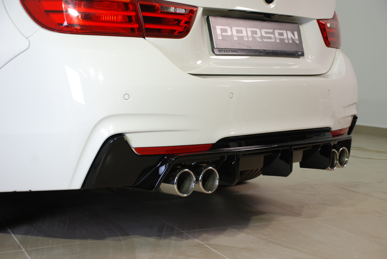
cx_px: 194
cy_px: 130
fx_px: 646
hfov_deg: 33.4
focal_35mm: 60
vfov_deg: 22.7
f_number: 4.5
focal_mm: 40
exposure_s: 1/8
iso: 160
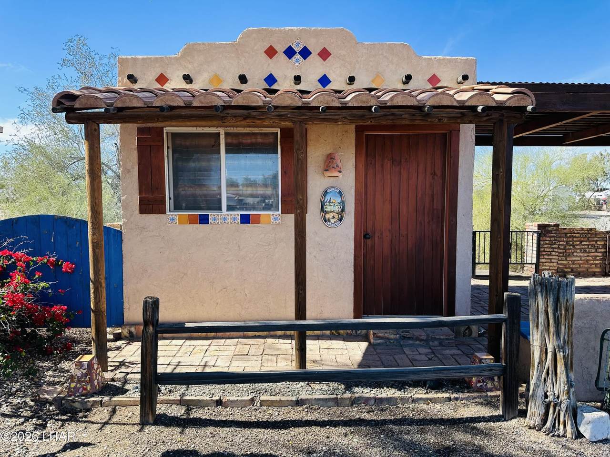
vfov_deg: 56.8
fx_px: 423
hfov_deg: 71.6
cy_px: 228
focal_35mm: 24
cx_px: 305
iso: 80
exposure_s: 1/1339
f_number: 1.78
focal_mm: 6.86
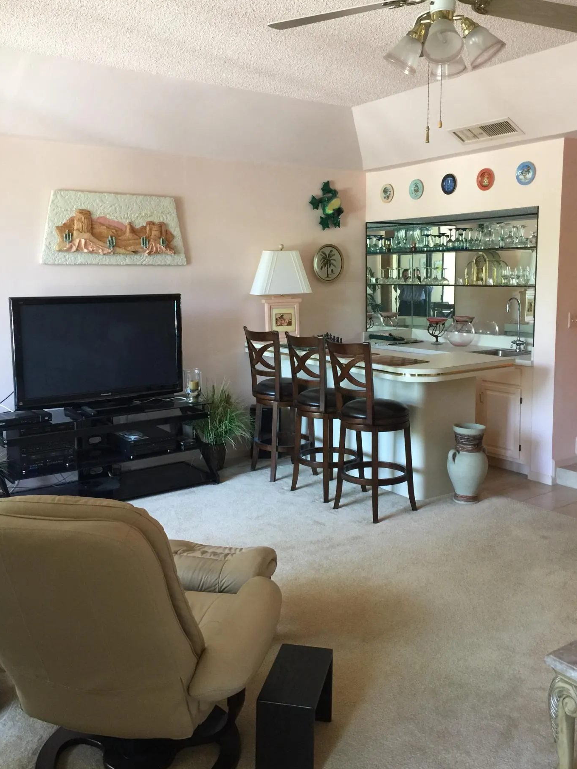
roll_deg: +0.7
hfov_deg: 44.1
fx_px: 711
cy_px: 372
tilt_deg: -7.1
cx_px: 310
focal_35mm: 32
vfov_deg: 56.8
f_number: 2.2
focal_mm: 4.15
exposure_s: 1/15
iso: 80
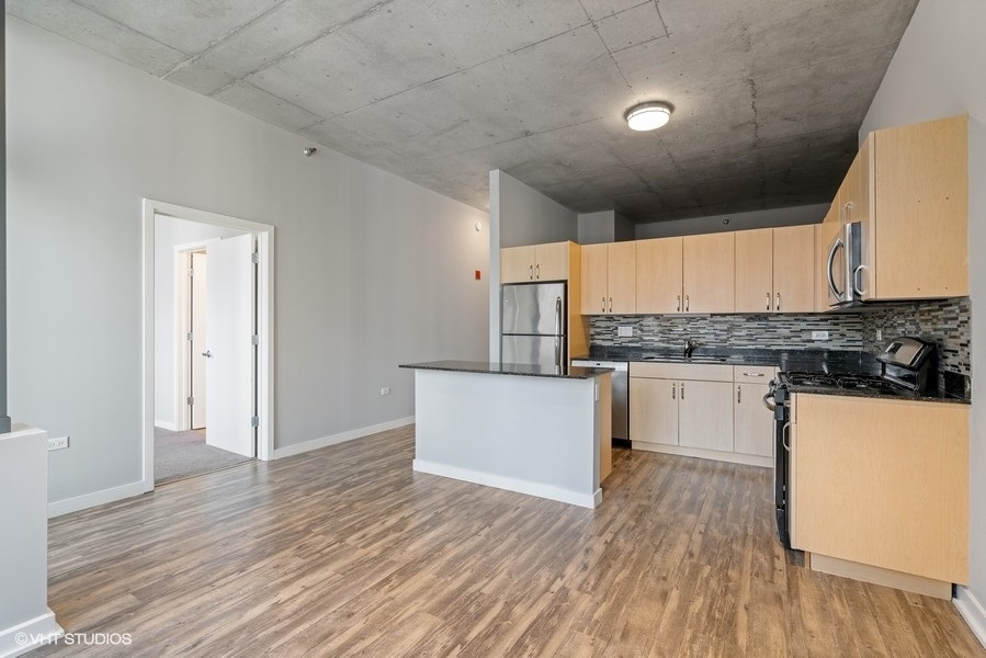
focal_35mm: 16
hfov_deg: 96.7
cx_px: 493
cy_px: 329
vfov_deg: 73.8
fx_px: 438
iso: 320
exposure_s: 1/2.5
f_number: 7.1
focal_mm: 16
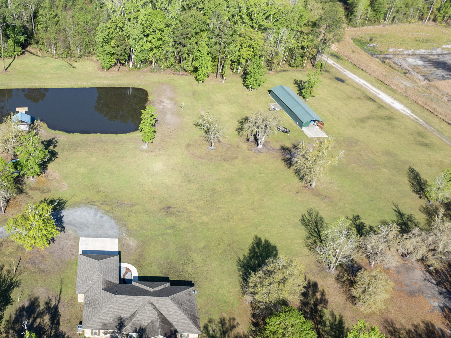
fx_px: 521
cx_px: 78
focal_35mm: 40
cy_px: 237
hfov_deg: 44.1
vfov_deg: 35.5
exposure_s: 1/240
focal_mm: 12.29
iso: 100
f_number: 2.8
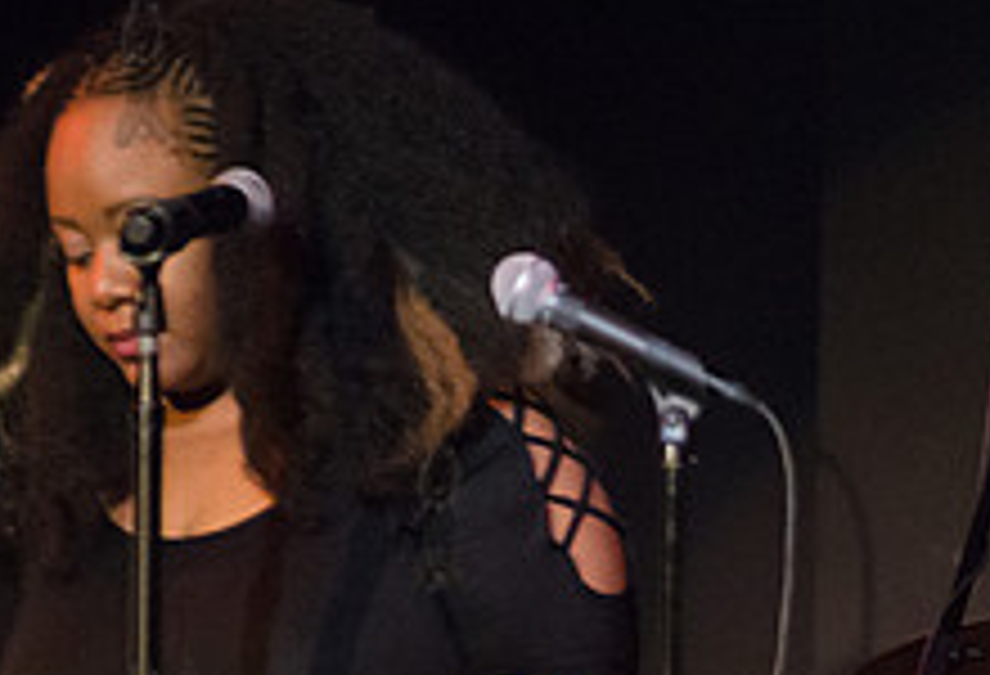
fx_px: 15978
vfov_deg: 2.4
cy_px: 803
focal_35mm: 577
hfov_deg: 3.5
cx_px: 1166
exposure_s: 1/200
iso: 4000
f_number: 2.8
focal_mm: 200
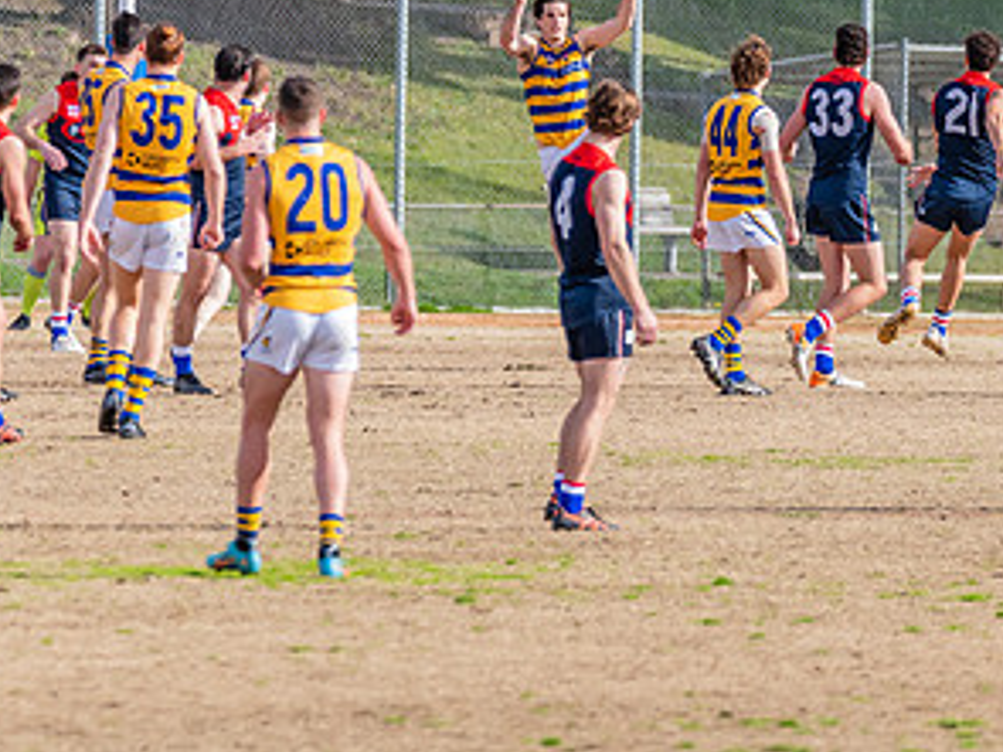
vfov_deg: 2.1
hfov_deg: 2.8
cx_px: 922
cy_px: 305
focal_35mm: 717
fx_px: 20767
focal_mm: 320
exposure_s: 1/1600
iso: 800
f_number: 8
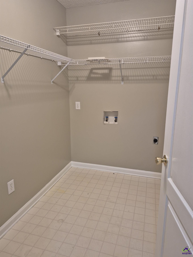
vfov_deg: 73.9
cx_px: 96
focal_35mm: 23
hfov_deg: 58.9
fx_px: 171
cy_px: 128
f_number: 1.8
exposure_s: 1/120
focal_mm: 5.4
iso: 320
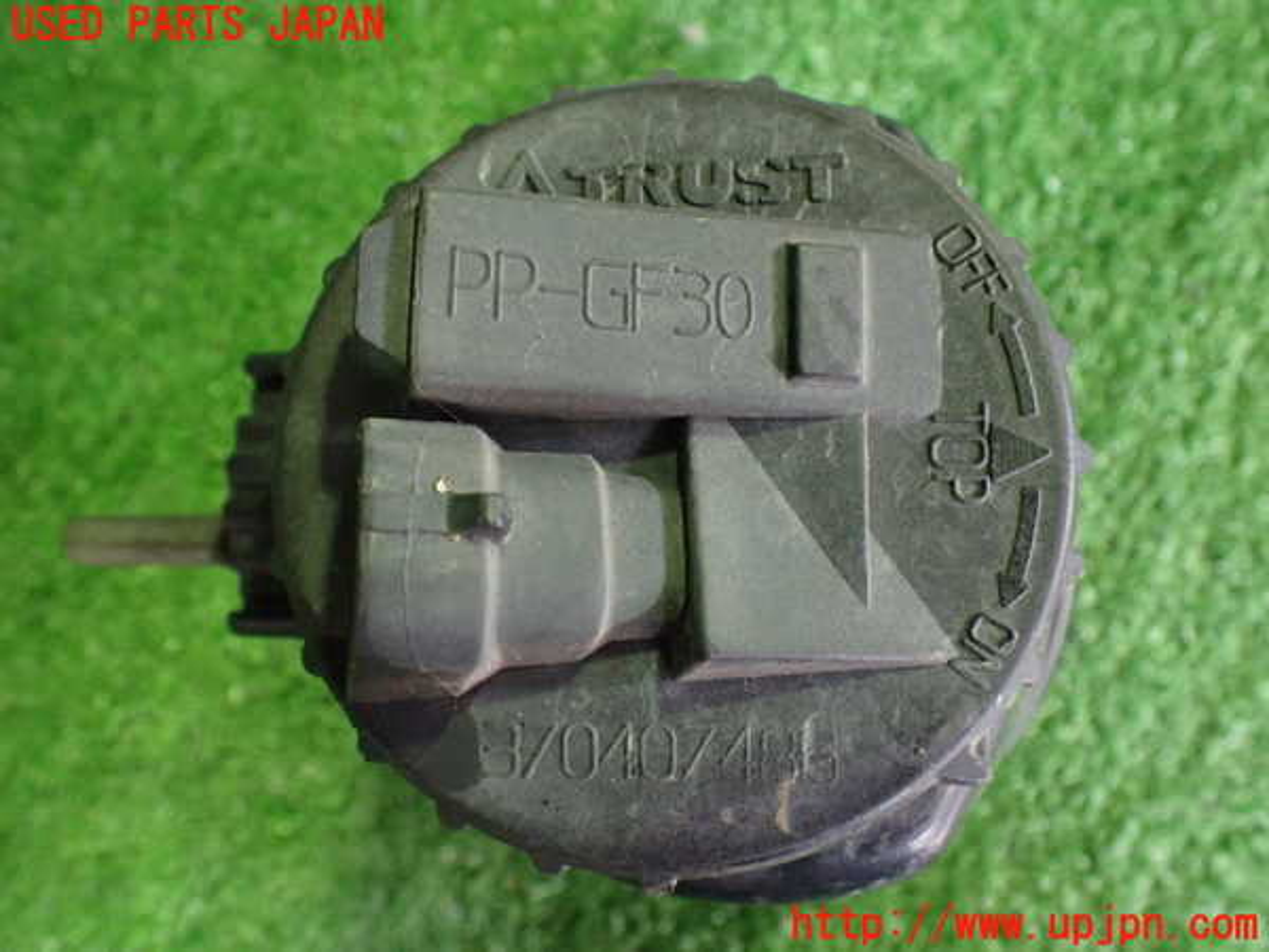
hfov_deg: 60.0
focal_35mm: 30
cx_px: 634
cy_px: 476
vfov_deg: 46.8
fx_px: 1100
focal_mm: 5.4
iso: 1000
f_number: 2.3
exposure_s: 1/30
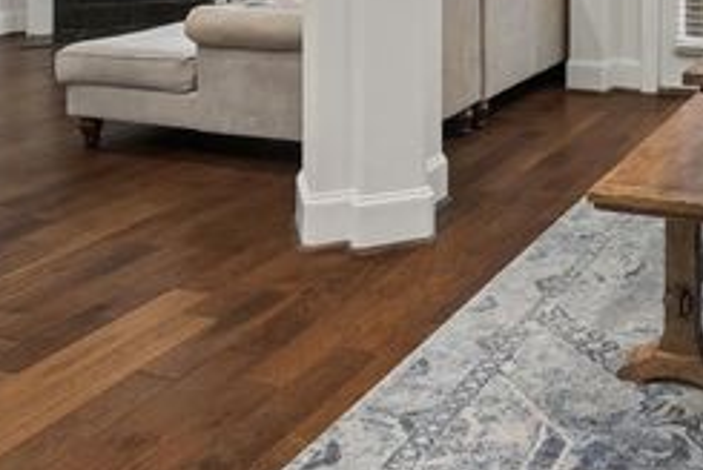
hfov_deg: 38.3
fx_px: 919
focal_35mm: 47
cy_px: -122
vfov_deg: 25.3
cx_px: 663
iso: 400
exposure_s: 1/8
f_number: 10
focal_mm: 18
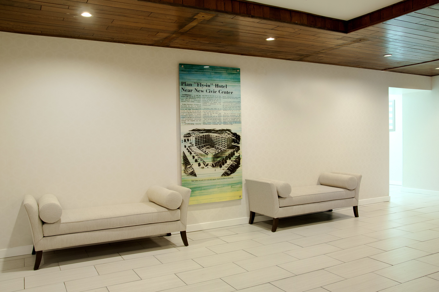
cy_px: 146
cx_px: 220
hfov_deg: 59.6
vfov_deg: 41.6
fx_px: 384
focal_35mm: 32
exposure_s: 1/2
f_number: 8
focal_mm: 21
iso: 400
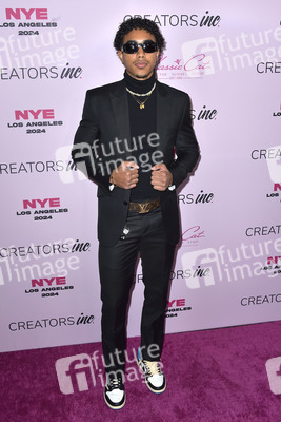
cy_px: 211
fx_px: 374
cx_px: 140
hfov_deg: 41.1
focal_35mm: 32
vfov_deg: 58.7
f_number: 7.1
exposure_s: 1/250
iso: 200
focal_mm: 32
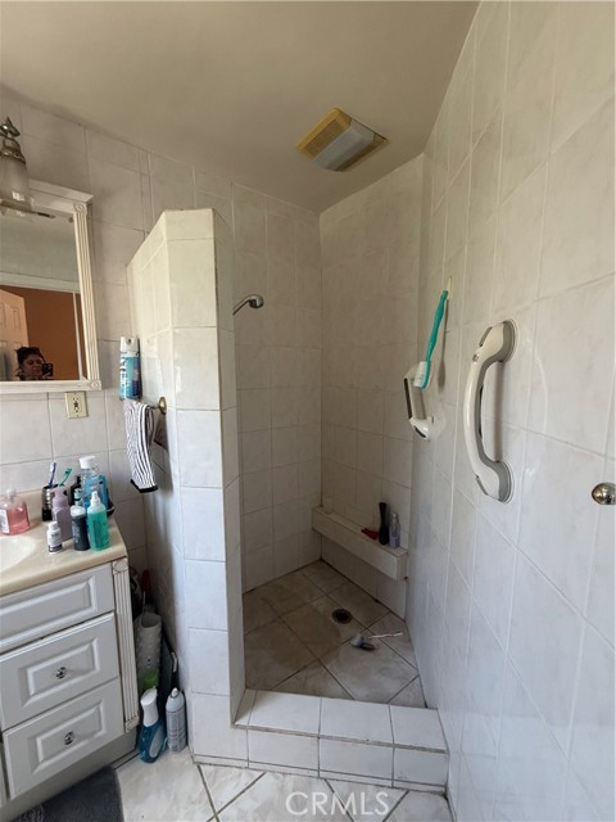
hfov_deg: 85.7
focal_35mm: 14
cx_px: 308
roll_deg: +0.3
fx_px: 332
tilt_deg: -6.4
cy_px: 411
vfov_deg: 102.1
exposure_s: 1/60
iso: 160
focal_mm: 2.22
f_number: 2.2
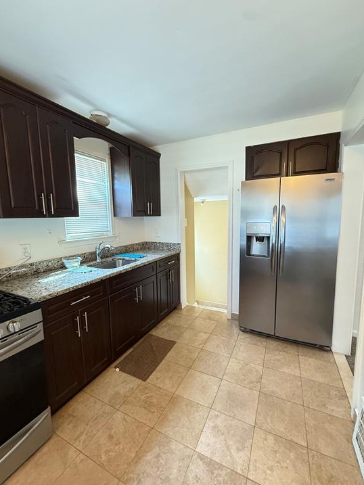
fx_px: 210
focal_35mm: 15
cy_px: 241
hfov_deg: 81.8
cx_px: 183
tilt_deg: -5.7
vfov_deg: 98.2
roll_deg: +0.7
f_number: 2.2
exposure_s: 1/60
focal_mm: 2.22
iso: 500
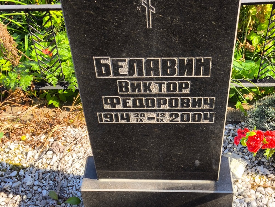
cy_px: 104
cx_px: 138
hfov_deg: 38.2
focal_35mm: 50
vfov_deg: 29.1
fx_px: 397
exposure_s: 1/373
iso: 50
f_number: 1.7
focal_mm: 4.71
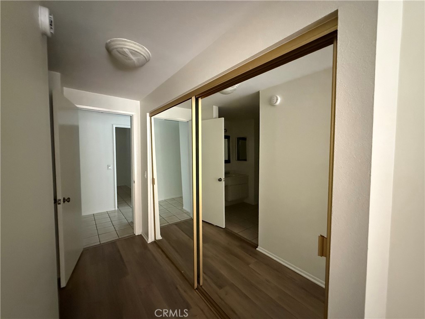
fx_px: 172
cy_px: 160
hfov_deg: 102.1
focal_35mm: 14
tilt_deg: -1.8
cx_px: 212
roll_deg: -0.3
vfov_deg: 85.7
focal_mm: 2.22
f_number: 2.2
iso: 1600
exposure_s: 1/46
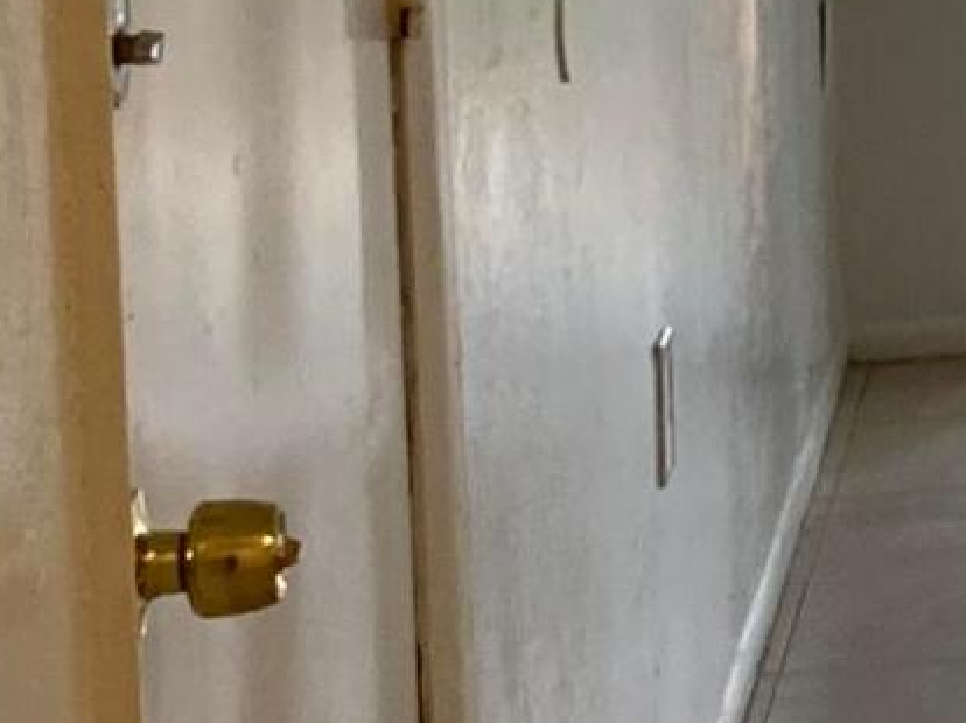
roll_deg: +1.8
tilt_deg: -3.8
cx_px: 2882
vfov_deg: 8.0
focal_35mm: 181
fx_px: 5048
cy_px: -422
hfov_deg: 8.9
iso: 125
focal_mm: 4.25
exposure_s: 1/60
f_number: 1.8
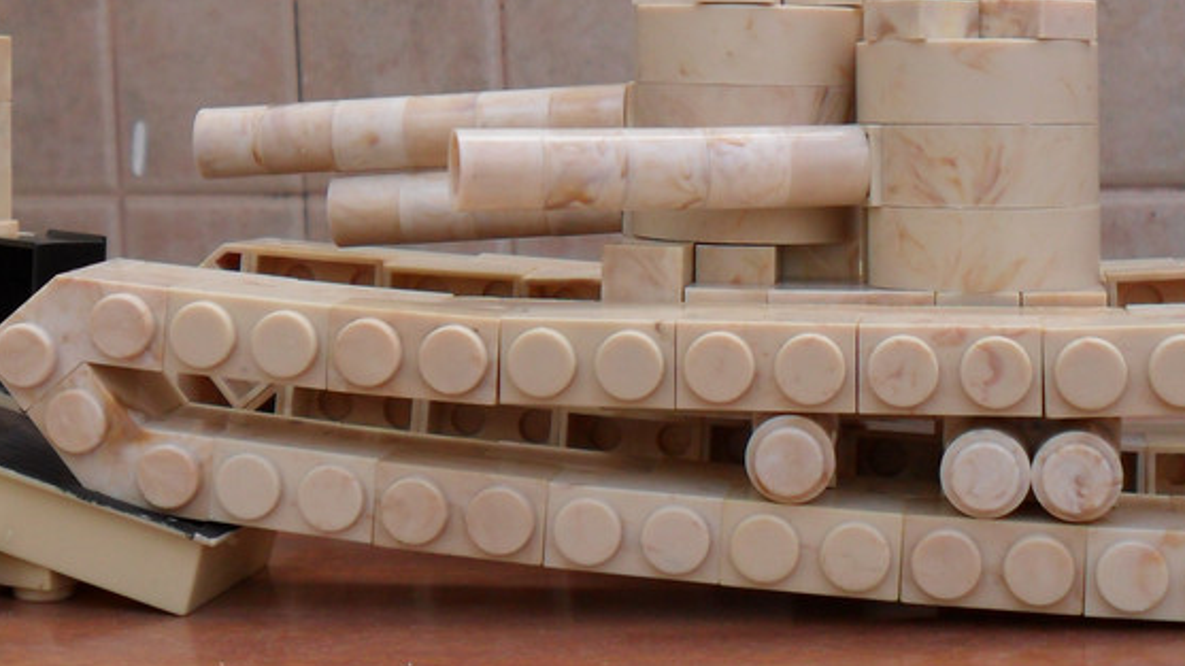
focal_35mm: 73
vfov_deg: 16.2
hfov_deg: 28.9
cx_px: 446
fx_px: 2293
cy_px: 13
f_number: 3
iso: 80
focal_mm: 6.3
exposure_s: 1/250
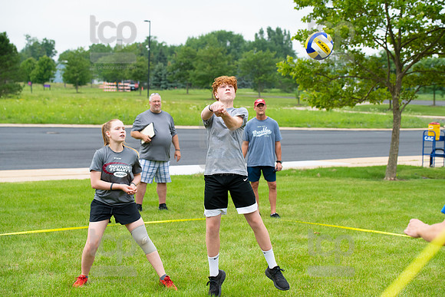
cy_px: 148
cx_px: 222
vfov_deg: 17.5
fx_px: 964
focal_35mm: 78
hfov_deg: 26.0
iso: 320
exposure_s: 1/2000
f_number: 4.5
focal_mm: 78
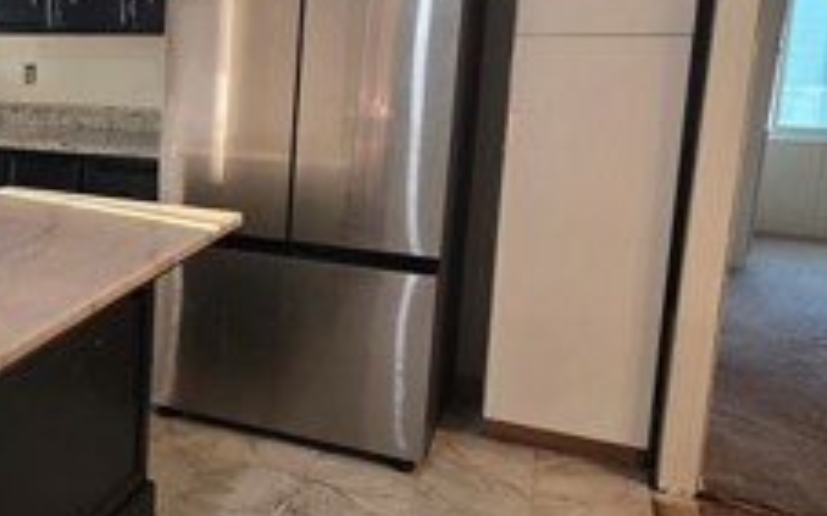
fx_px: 879
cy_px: 179
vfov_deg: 32.5
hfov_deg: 43.5
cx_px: 7
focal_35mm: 39
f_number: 1.9
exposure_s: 1/60
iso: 160
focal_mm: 2.2
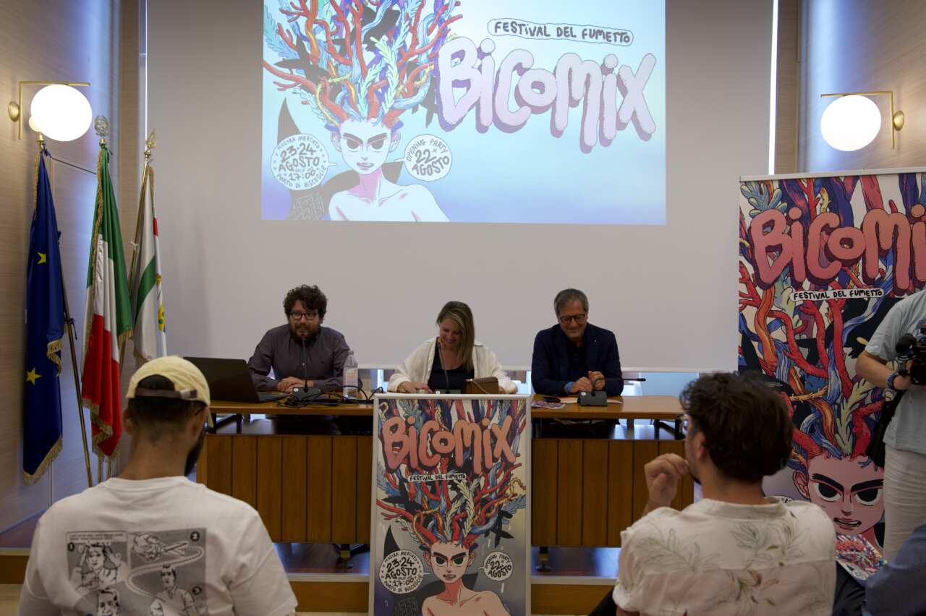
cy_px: 308
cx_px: 463
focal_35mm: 32
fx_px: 810
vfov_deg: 41.7
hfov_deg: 59.5
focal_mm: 31.5
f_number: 4
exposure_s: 1/125
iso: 640
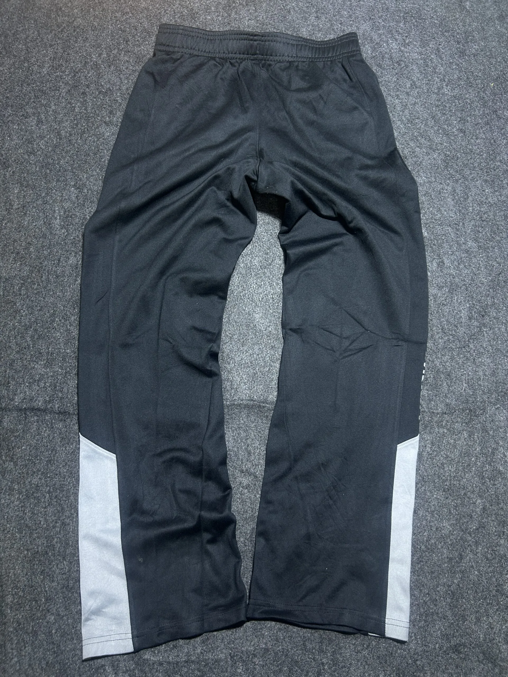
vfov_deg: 67.3
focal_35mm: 26
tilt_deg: -52.6
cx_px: 254
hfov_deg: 53.1
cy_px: 338
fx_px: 509
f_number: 1.5
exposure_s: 1/50
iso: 125
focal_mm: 5.7
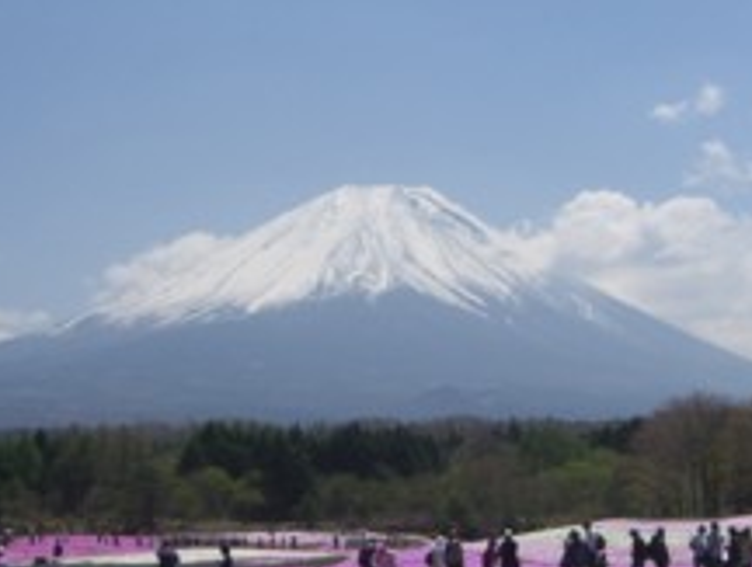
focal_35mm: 79
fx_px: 1720
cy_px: 271
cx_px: 435
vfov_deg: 18.7
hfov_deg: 24.6
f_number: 8
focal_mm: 7.9
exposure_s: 1/320
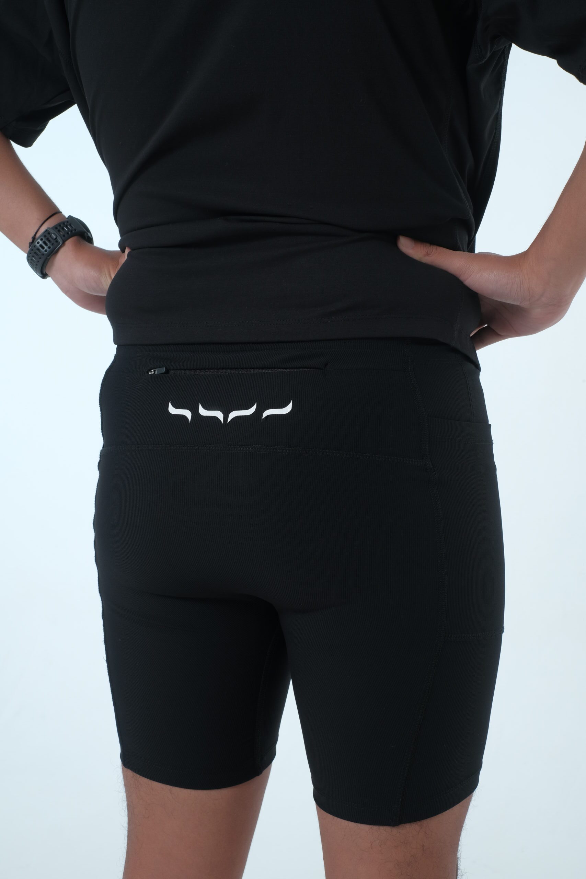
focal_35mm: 53
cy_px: 440
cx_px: 293
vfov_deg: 37.5
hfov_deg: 25.5
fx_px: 1294
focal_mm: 35
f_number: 9
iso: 200
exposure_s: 1/200
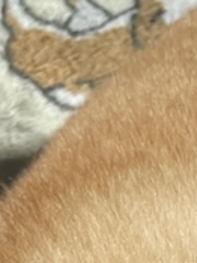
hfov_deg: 8.3
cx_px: 108
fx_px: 1352
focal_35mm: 178
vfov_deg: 8.8
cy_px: 830
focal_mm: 4.2
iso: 32
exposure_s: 1/5051
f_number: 1.6
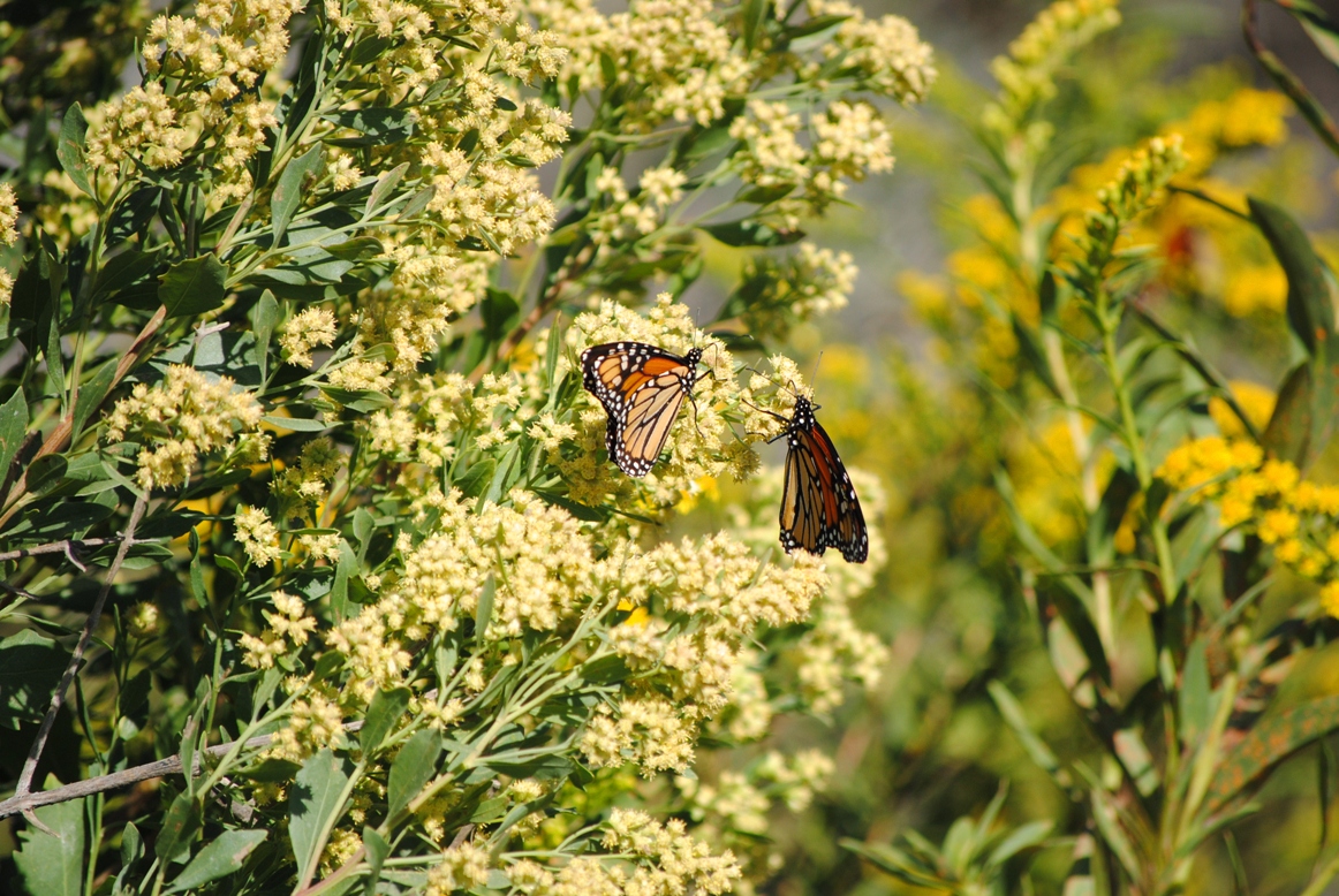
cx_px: 670
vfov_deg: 4.6
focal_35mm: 300
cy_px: 448
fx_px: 11172
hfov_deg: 6.9
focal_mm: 200
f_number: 5.6
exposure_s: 1/640
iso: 200
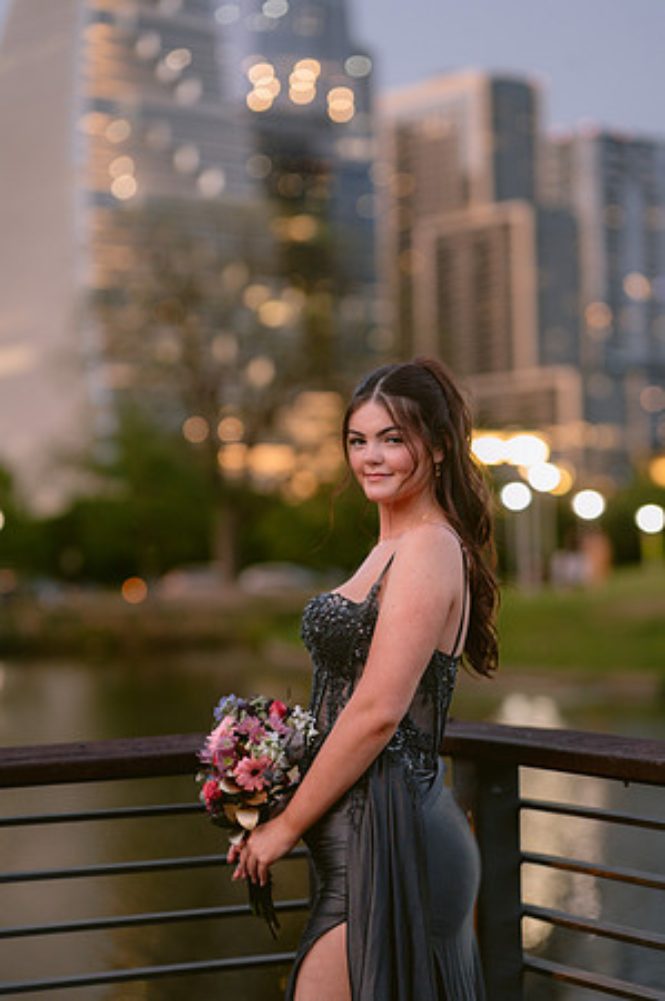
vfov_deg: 23.9
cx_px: 332
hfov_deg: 16.0
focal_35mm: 85
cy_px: 500
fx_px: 2360
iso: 1000
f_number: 1.8
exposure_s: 1/40
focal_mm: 85
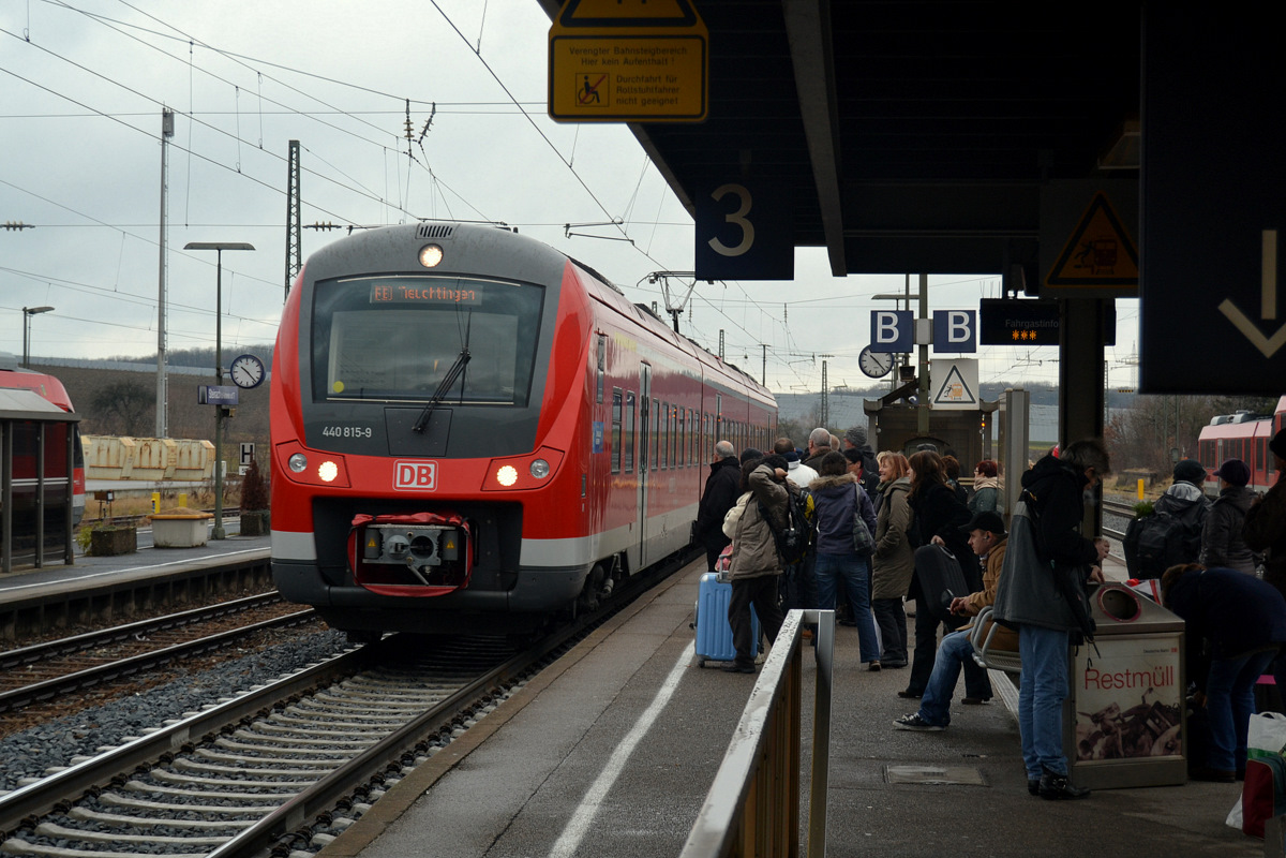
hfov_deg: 28.1
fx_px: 2572
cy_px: 429
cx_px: 643
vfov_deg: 18.9
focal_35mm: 72
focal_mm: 48
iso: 250
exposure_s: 1/125
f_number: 5.6
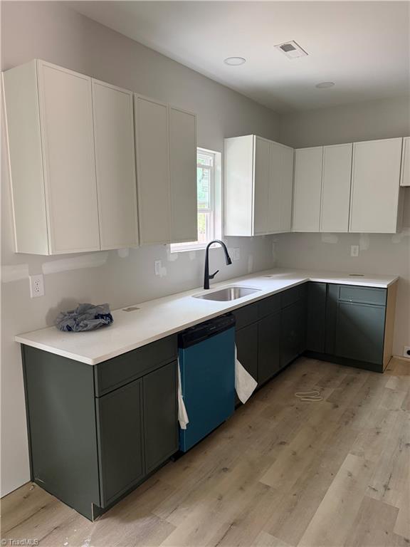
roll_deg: +0.0
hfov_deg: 56.8
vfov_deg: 71.6
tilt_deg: -8.4
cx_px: 205
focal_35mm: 24
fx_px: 379
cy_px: 274
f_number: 1.78
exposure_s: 1/60
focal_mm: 6.76
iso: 400
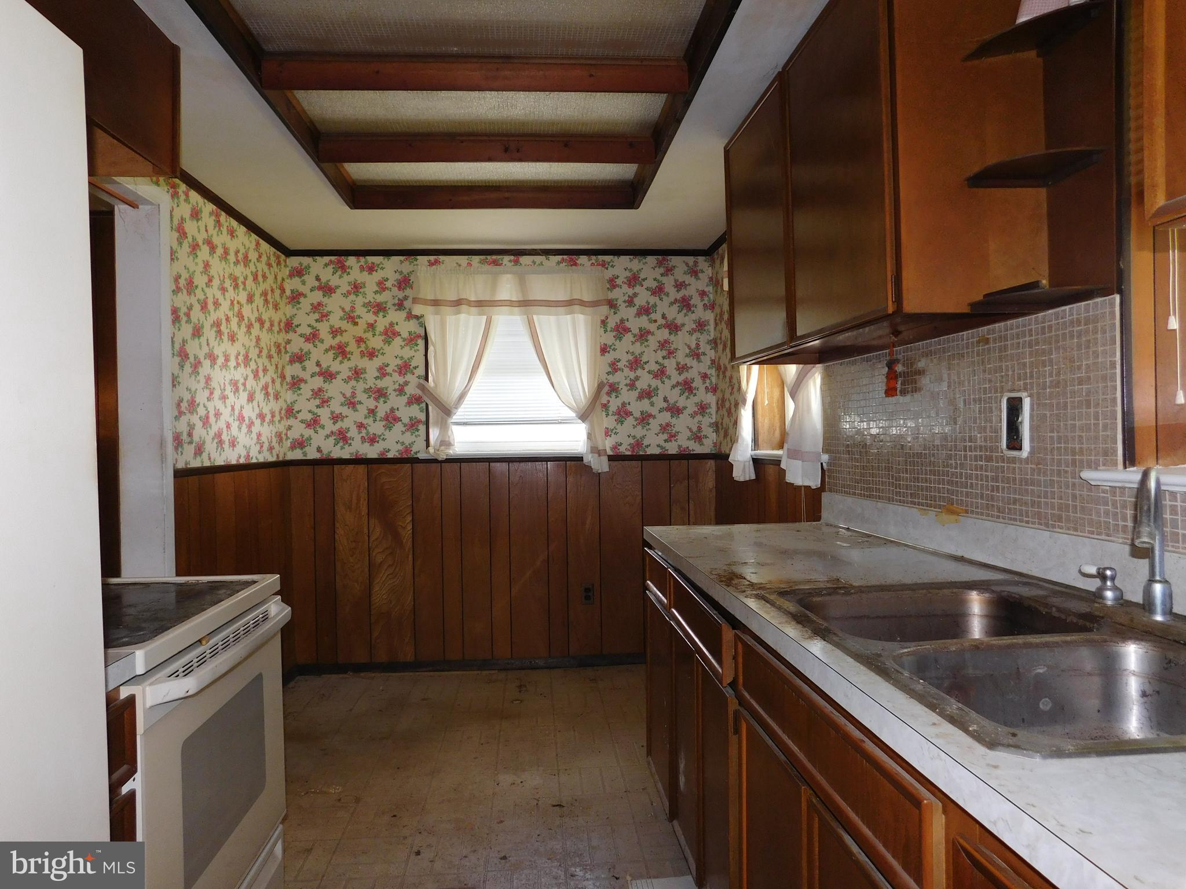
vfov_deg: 56.8
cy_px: 444
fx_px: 822
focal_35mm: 24
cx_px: 593
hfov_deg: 71.6
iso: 200
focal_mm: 4.1
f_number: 3
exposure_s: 1/30
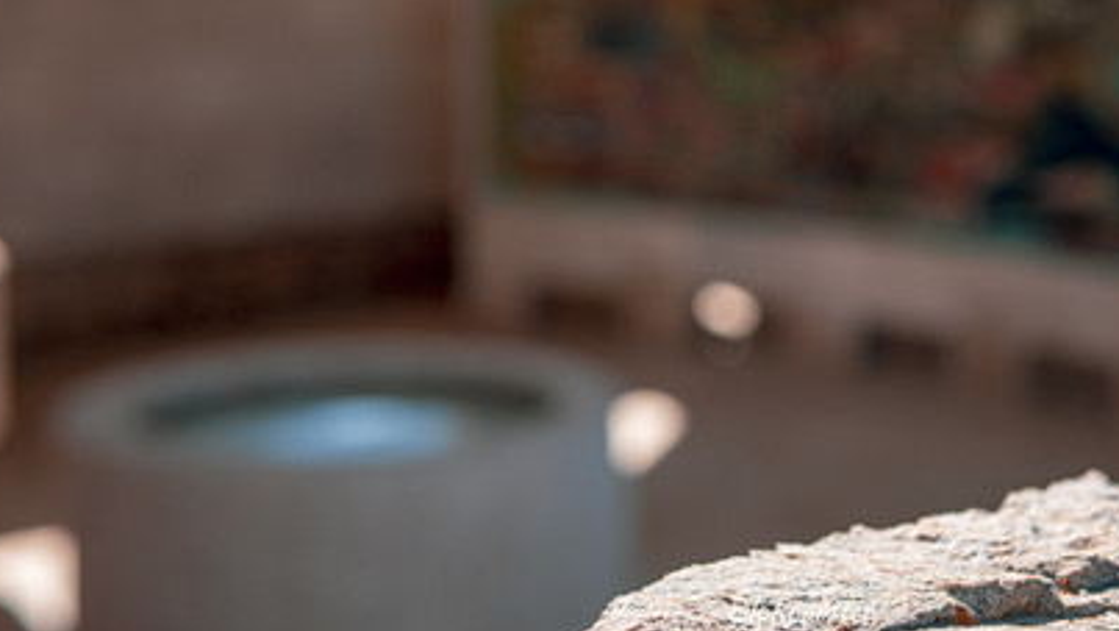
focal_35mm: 75
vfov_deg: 16.0
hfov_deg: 27.9
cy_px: 166
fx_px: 2226
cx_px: 802
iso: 100
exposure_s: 1/160
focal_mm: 30
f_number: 4
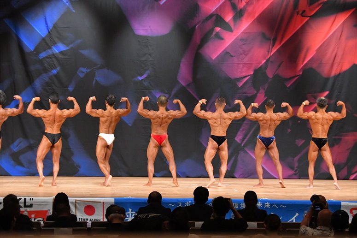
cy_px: 119
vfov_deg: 10.8
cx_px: 178
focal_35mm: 127
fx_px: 1259
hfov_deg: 16.1
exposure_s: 1/400
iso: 7200
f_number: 5.6
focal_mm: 85
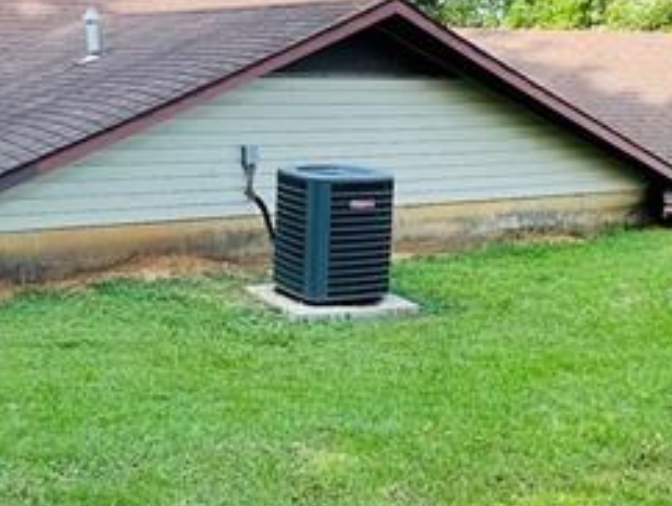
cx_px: 353
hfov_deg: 34.9
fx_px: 1069
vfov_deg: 26.5
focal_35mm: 55
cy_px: 189
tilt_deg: -2.5
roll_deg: +2.0
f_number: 1.8
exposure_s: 1/314
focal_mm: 1.57
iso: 32
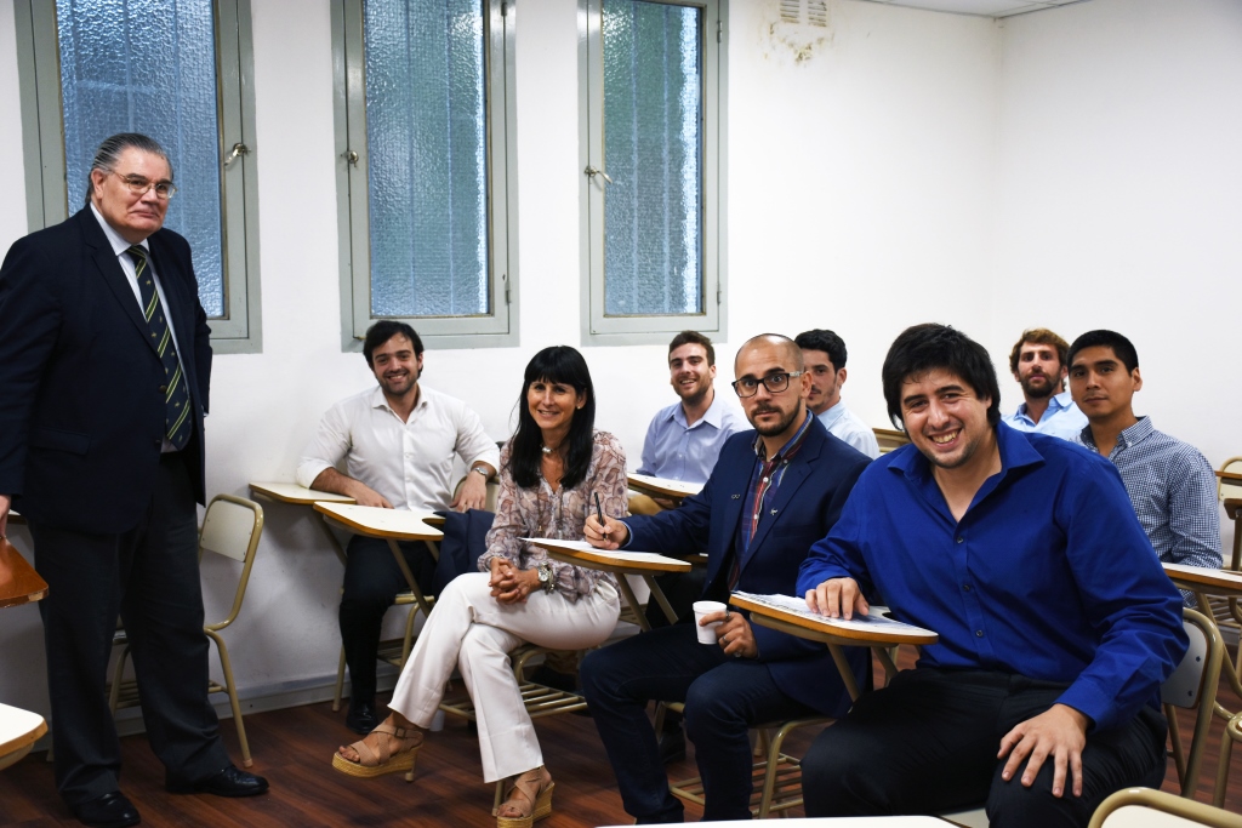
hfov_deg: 43.6
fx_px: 1553
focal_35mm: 45
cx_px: 621
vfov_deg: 29.9
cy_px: 414
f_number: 4
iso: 320
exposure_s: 1/100
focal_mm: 30
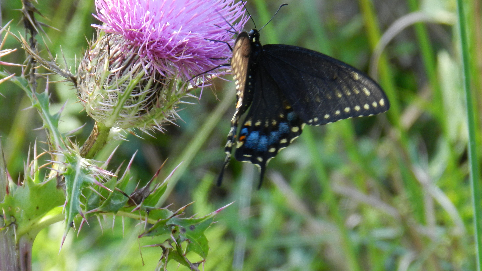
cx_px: 241
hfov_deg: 7.5
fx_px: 3668
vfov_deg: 4.2
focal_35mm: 287
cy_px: 94
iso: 280
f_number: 6.3
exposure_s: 1/60
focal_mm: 46.7
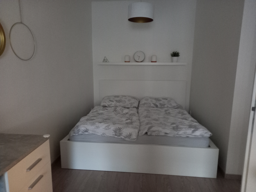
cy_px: 96
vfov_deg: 54.9
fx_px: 185
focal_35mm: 25
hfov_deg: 69.4
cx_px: 128
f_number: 2
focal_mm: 4.6
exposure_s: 1/16.7
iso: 1000
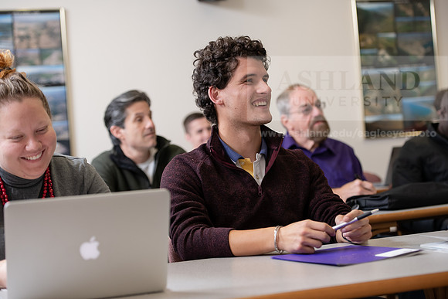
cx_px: 224
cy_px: 150
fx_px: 1021
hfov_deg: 24.8
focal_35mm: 82
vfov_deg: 16.7
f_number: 3.5
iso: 800
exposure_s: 1/200
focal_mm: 82
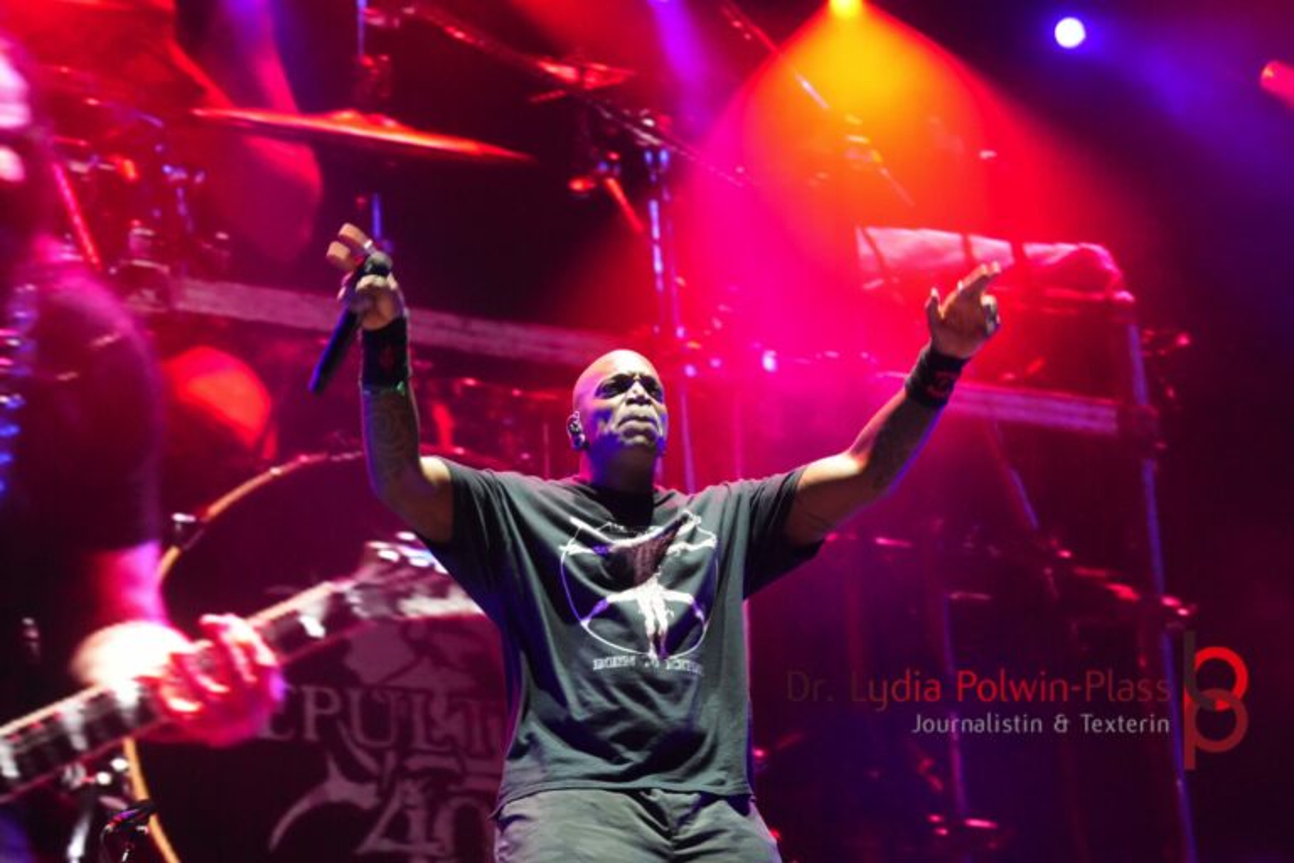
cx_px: 647
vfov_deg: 13.2
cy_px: 432
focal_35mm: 104
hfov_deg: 19.7
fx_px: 3720
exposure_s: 1/160
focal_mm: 69
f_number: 5
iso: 5000
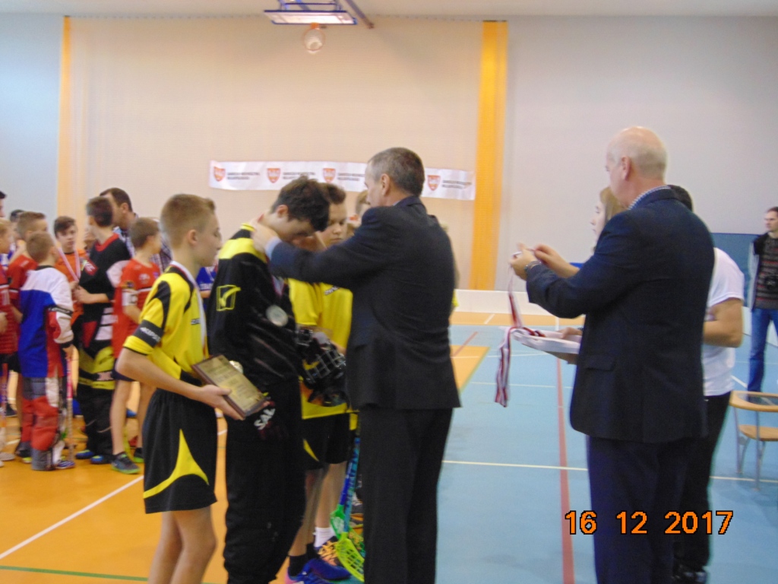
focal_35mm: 50
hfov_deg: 38.2
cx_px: 389
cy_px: 292
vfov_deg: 29.1
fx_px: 1124
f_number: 3.5
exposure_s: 1/25
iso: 400
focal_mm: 9
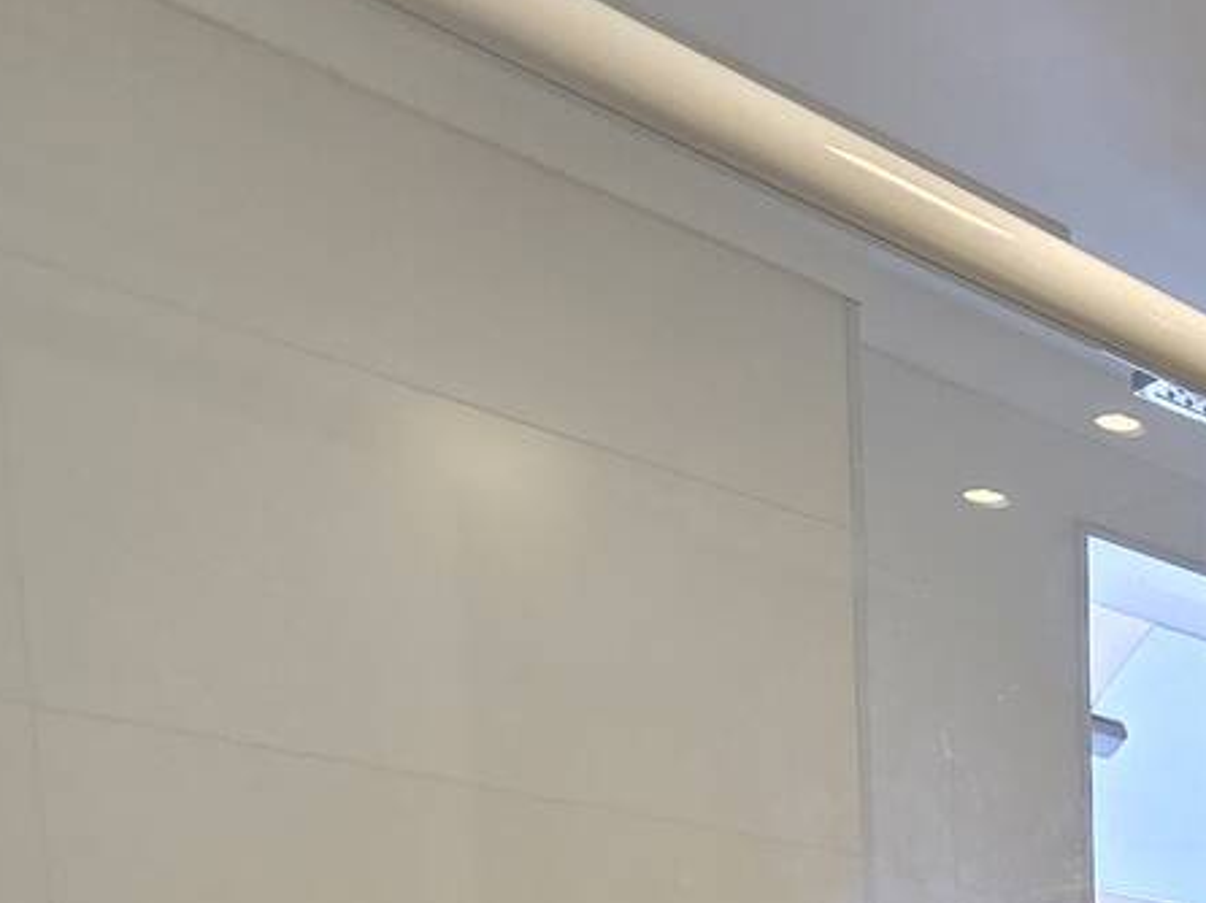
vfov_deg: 24.5
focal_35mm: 42
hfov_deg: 27.7
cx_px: 1863
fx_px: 1462
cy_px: 1430
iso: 125
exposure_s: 1/60
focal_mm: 2.2
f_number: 2.2
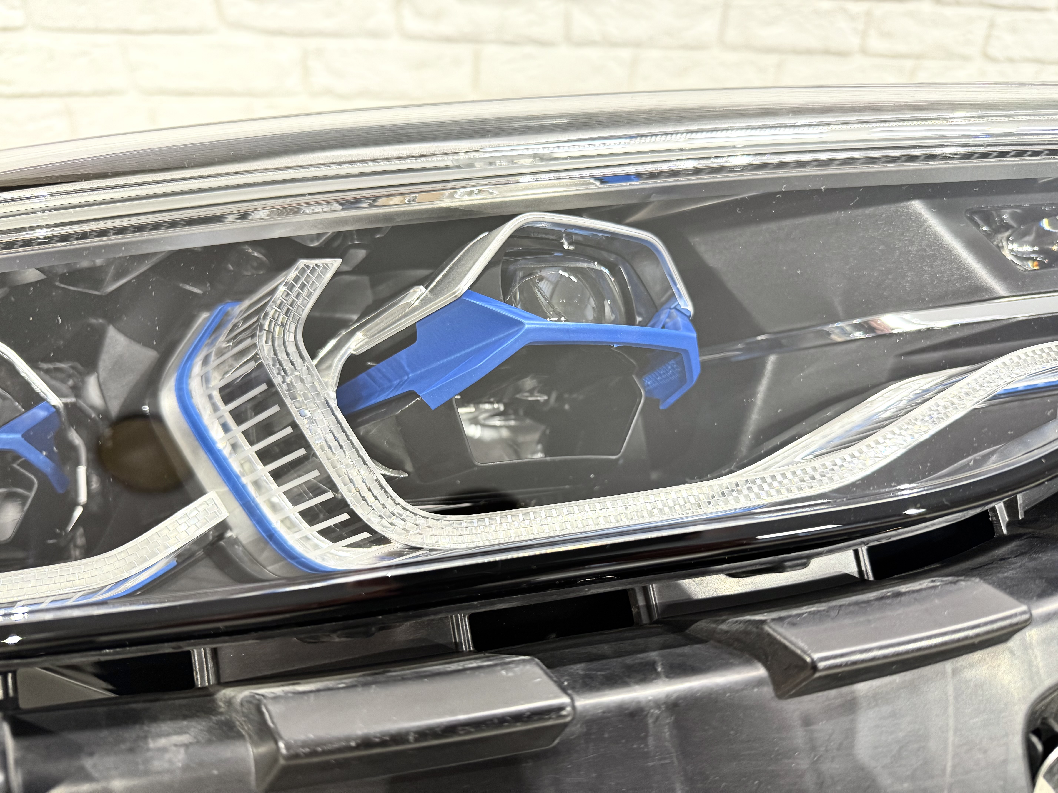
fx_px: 734
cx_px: 529
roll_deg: -4.1
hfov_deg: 71.6
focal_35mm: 24
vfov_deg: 56.8
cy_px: 396
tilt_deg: -32.5
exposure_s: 1/50
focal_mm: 6.76
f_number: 1.78
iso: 250
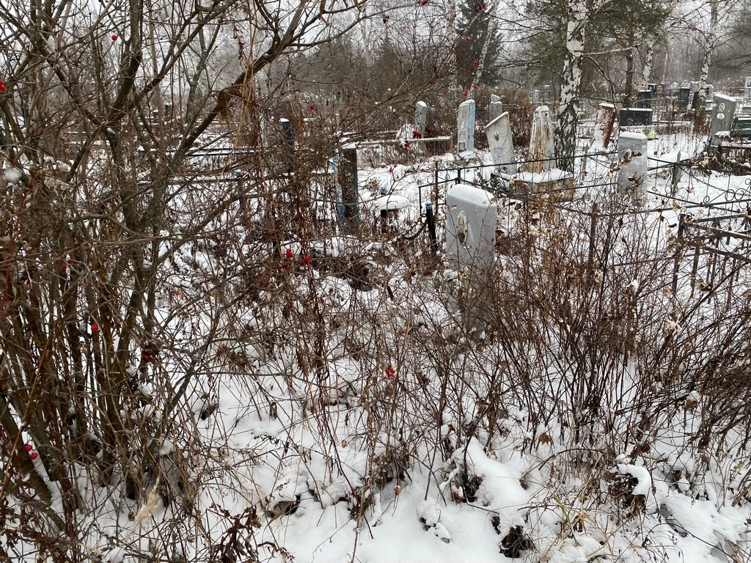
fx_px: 564
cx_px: 376
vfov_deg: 53.1
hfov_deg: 67.3
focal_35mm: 26
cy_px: 282
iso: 32
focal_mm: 4.25
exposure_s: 1/354
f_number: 1.8
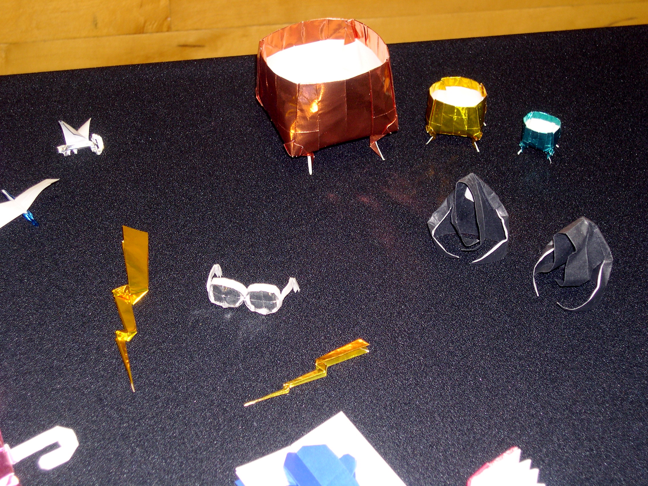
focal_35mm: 72
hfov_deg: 27.0
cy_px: 243
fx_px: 1348
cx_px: 324
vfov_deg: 20.4
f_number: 3.8
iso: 100
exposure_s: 1/60
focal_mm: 15.3
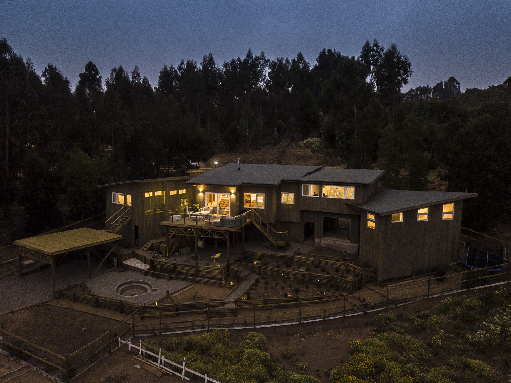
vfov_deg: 51.4
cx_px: 247
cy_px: 187
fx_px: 399
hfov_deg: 65.3
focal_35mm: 27
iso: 400
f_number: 2.2
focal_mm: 4.73
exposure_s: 1/13
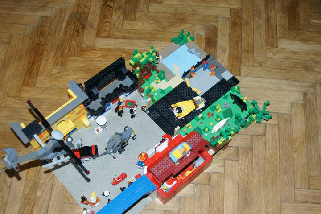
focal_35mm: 45
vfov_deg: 29.9
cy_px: 98
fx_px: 401
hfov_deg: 43.6
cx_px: 165
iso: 800
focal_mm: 24
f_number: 5.6
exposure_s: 1/60
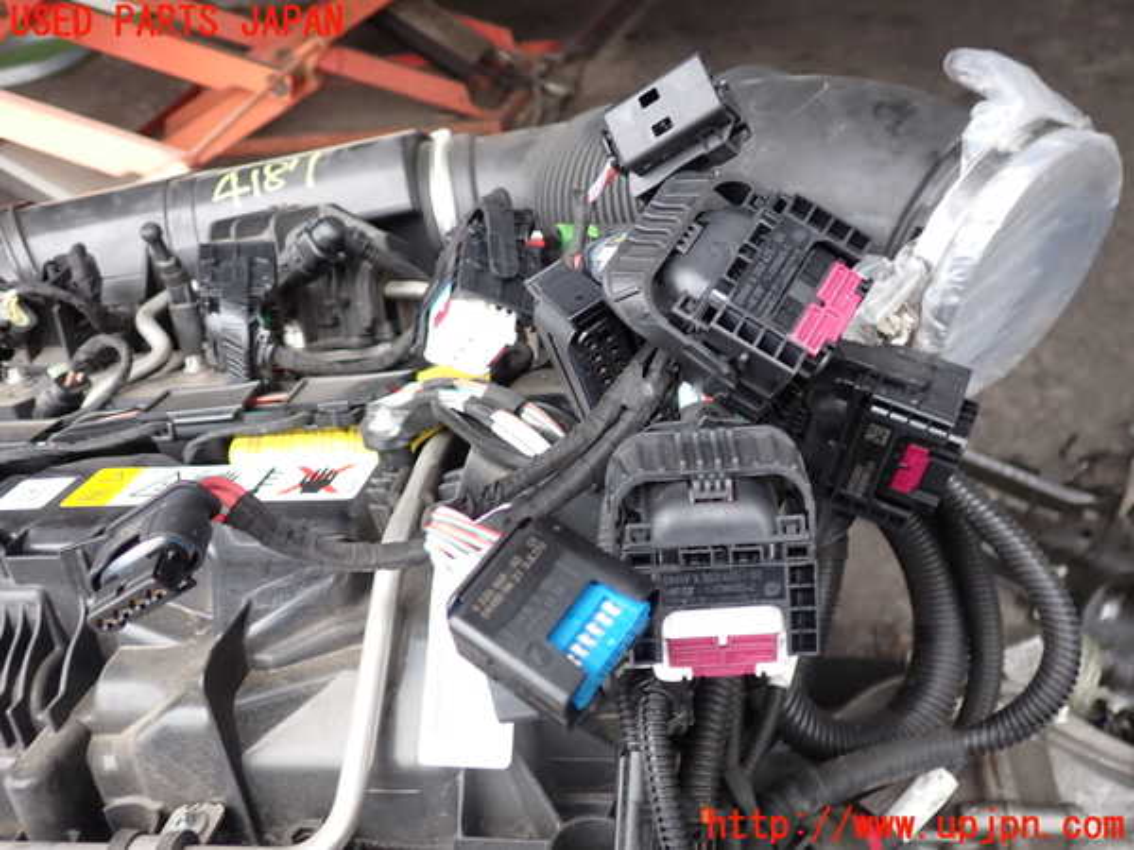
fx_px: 983
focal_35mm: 30
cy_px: 425
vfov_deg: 46.8
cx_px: 567
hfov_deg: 60.0
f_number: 2.3
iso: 100
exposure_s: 1/80
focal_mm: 5.4
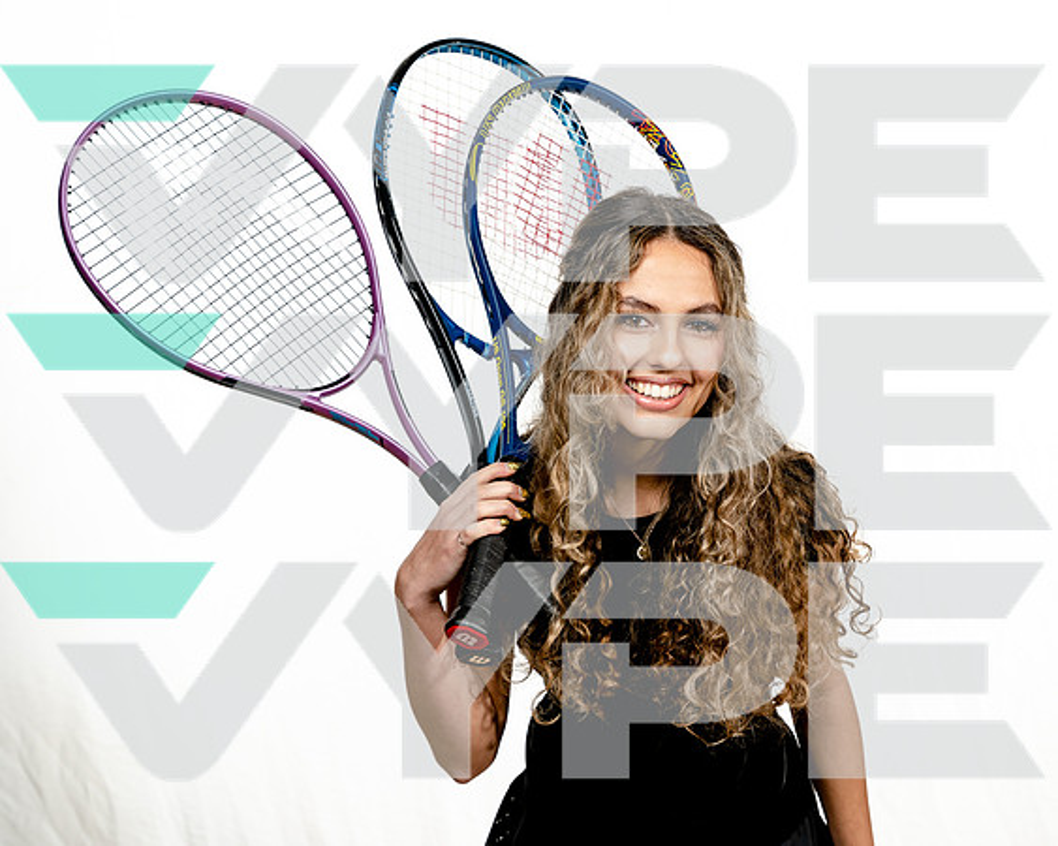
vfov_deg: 20.3
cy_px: 422
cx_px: 575
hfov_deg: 25.2
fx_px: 2365
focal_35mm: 76
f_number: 8
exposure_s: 1/250
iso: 160
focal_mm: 65
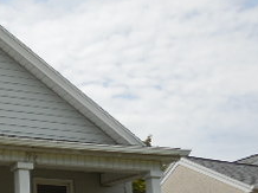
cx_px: -86
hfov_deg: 18.7
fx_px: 722
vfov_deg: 15.0
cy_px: 193
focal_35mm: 97
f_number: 3.7
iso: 125
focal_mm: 5.9
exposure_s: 1/1250
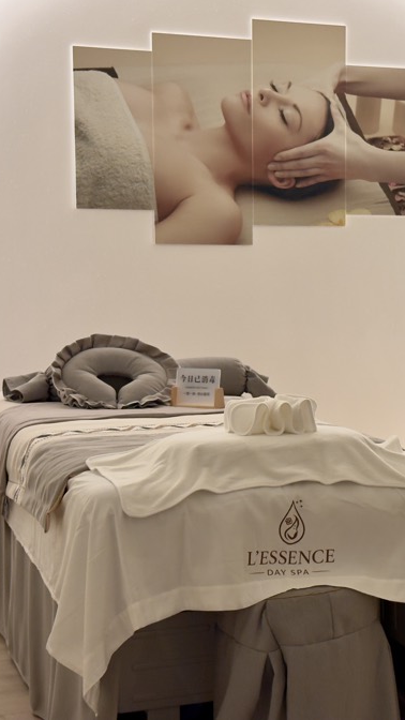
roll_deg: +0.0
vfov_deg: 30.2
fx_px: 1336
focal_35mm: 70
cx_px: 340
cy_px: 359
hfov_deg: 17.1
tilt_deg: -4.1
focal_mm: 6.76
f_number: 1.78
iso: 100
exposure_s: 1/60
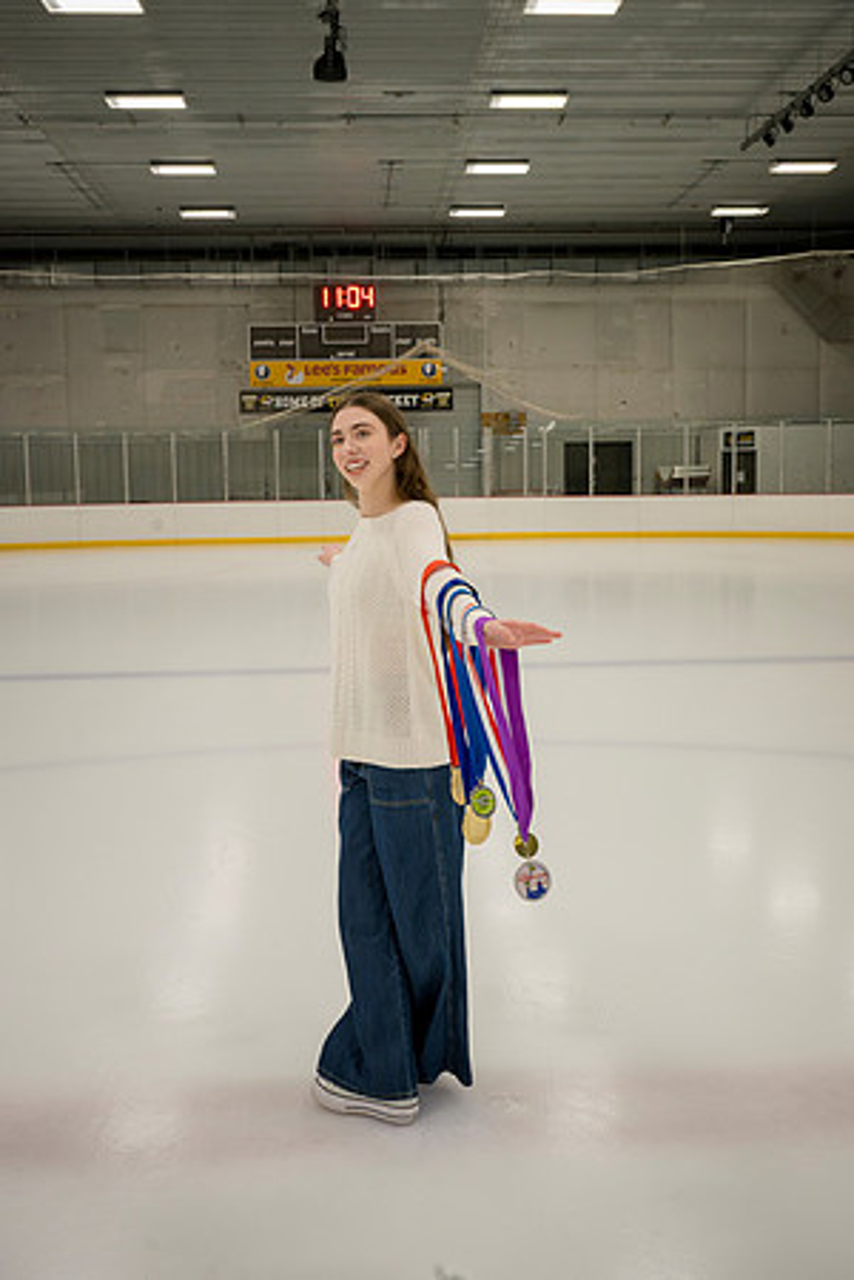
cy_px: 640
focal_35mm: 37
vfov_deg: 51.9
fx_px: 1316
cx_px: 427
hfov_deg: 35.9
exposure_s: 1/250
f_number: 8
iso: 3200
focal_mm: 37
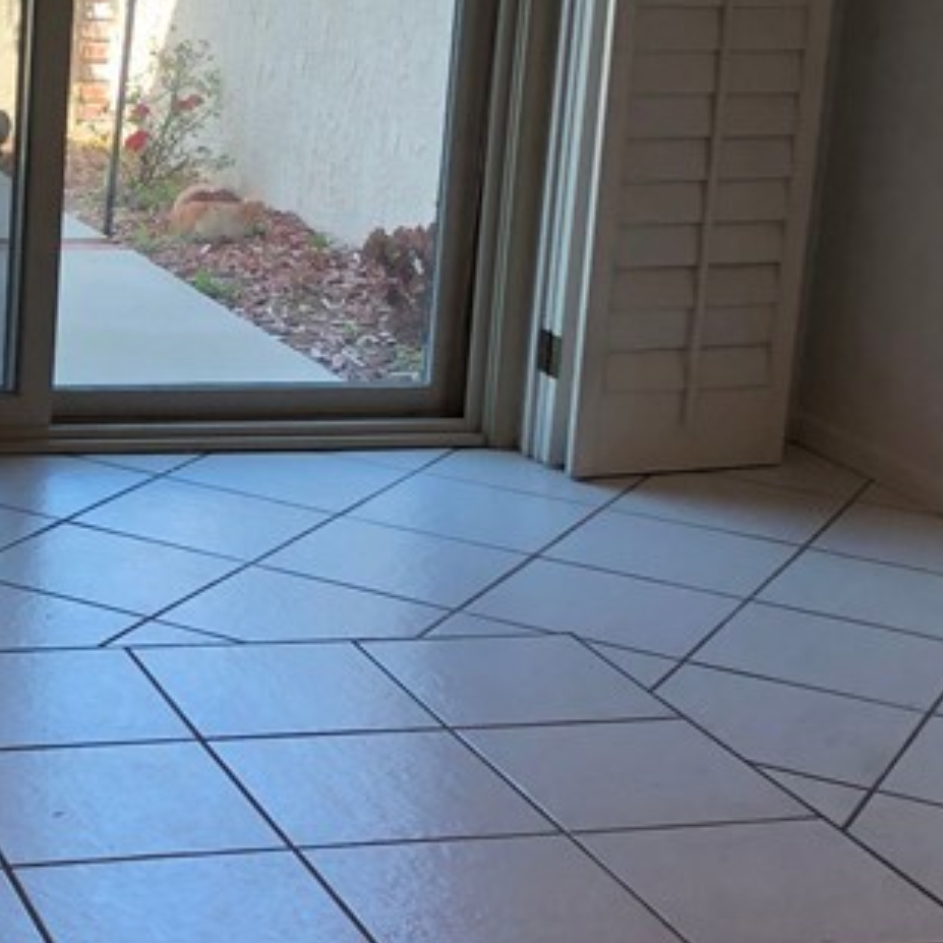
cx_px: 49
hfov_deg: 20.6
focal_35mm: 82
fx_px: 2527
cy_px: 284
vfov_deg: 21.0
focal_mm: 4
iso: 32
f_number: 1.8
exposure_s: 1/120
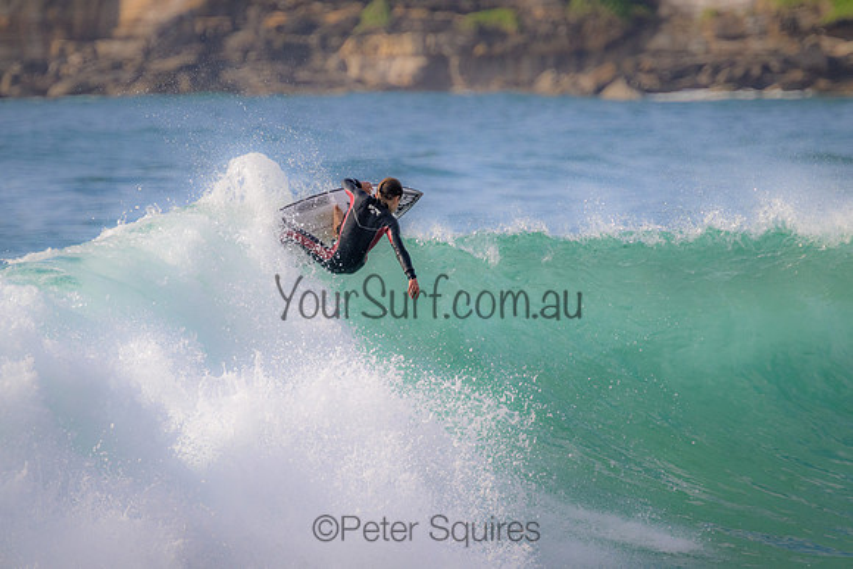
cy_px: 284
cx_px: 426
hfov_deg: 2.6
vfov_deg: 1.7
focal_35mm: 800
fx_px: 18959
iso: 1800
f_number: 11
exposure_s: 1/2000
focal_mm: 800
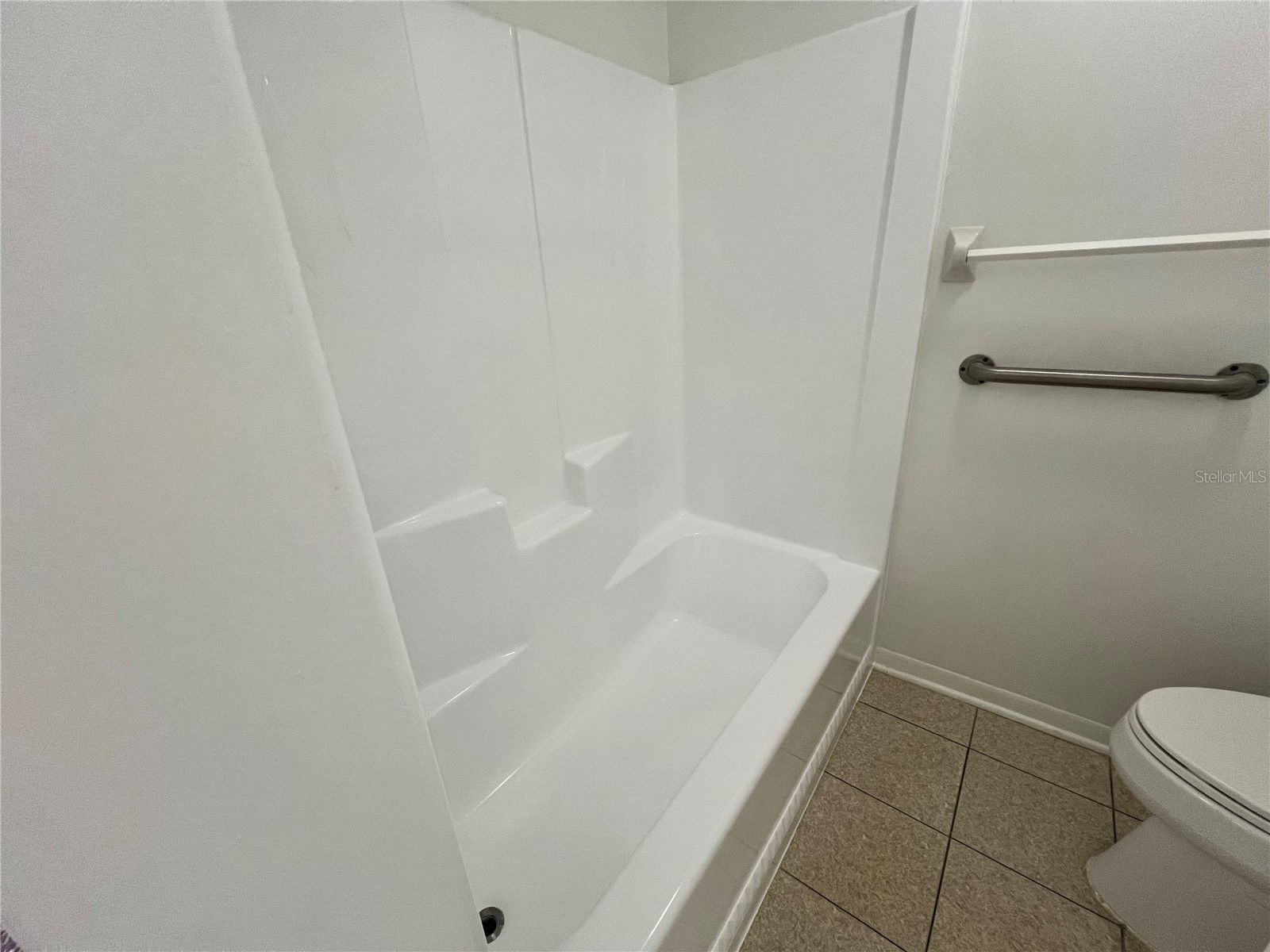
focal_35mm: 13
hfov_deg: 106.2
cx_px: 635
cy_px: 476
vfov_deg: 89.9
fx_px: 477
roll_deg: +3.7
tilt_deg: -20.7
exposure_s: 1/120
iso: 200
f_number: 1.8
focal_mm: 1.57
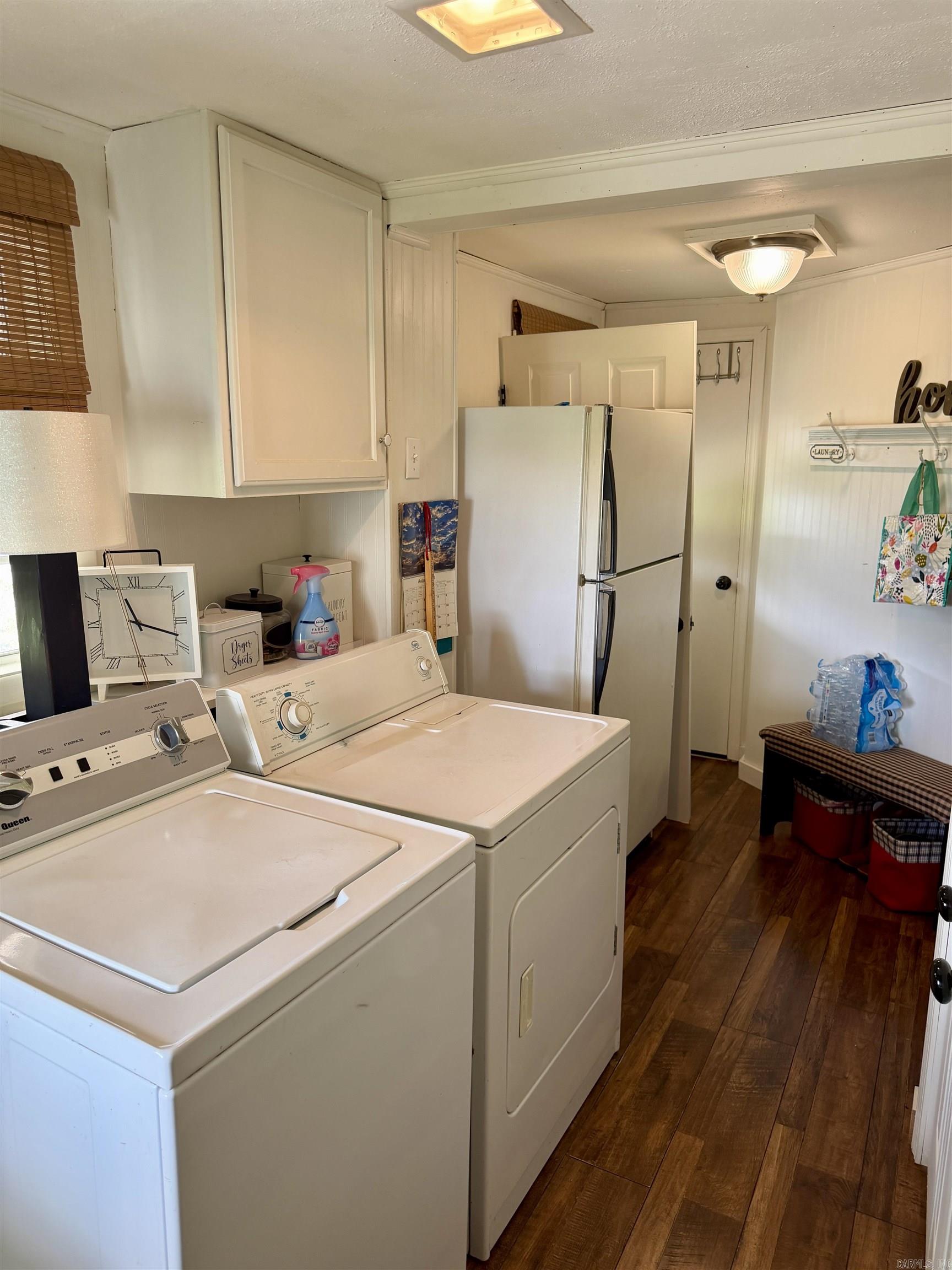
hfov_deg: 56.8
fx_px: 880
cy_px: 635
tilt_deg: -11.5
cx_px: 476
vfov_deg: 71.6
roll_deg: -0.4
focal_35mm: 24
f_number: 1.78
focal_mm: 6.76
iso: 200
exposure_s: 1/120
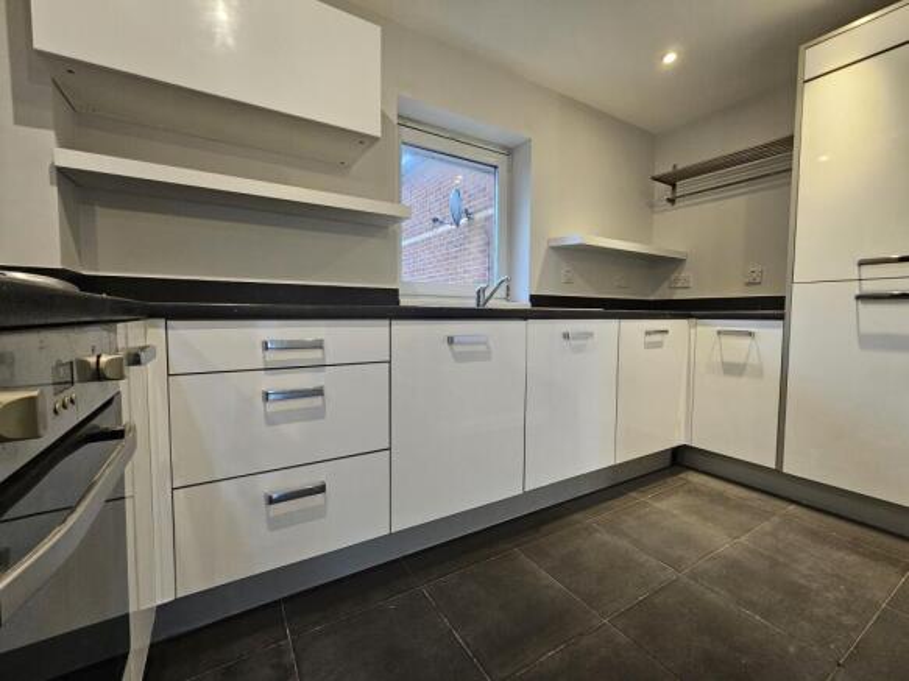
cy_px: 340
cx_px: 454
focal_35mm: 13
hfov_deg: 106.2
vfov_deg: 89.9
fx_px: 341
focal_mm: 2.2
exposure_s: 1/33
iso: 320
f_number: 2.2
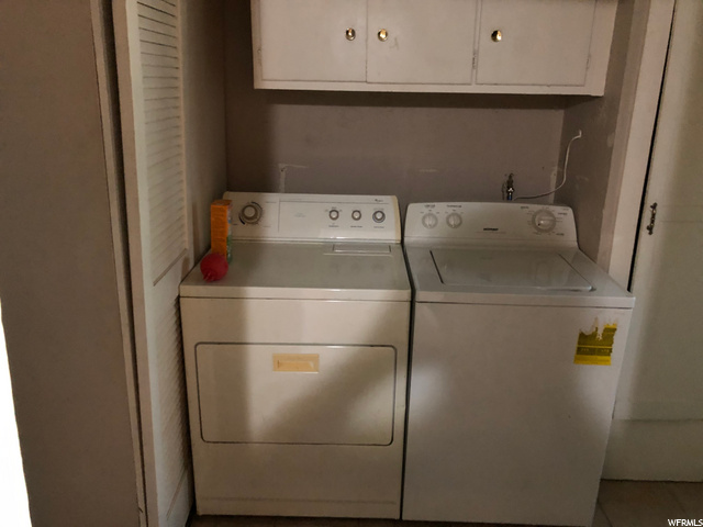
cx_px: 352
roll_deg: -1.8
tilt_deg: -17.9
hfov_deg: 63.4
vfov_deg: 49.7
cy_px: 264
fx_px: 569
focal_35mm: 28
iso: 100
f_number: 1.8
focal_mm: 3.99
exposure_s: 1/4
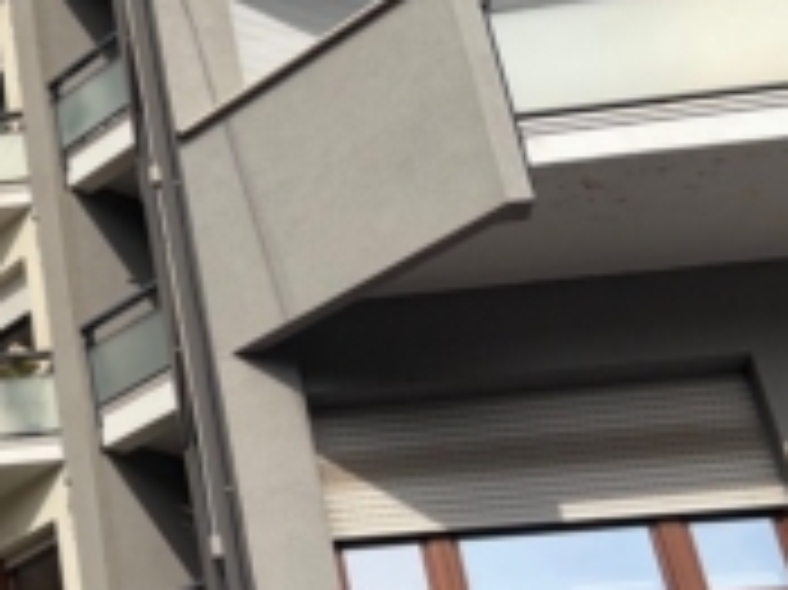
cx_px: -284
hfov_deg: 20.3
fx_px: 1979
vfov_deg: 16.7
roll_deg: +2.4
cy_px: 68
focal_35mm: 87
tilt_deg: +36.2
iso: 50
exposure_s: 1/4608
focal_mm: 5.96
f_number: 1.6
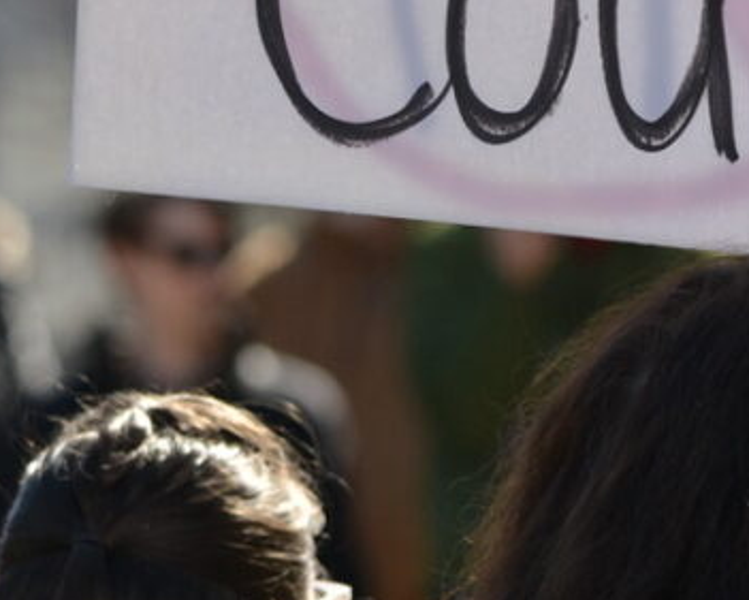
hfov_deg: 2.9
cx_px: 388
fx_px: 15020
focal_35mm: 677
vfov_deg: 2.3
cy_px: -12
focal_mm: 165
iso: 180
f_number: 5.6
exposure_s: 1/500
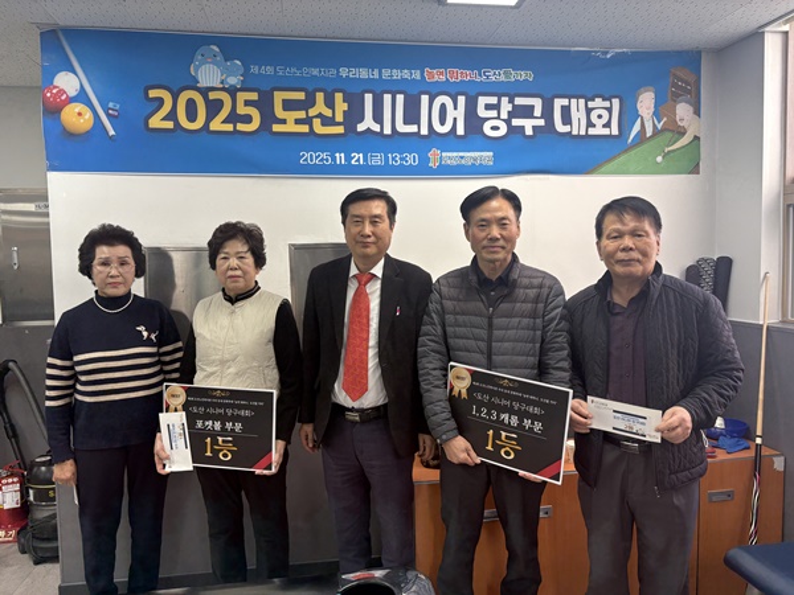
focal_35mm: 26
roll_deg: +1.1
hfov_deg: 67.3
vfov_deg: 53.1
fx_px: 596
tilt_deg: -3.7
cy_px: 298
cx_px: 397
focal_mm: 5.96
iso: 80
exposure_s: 1/120
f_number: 1.6
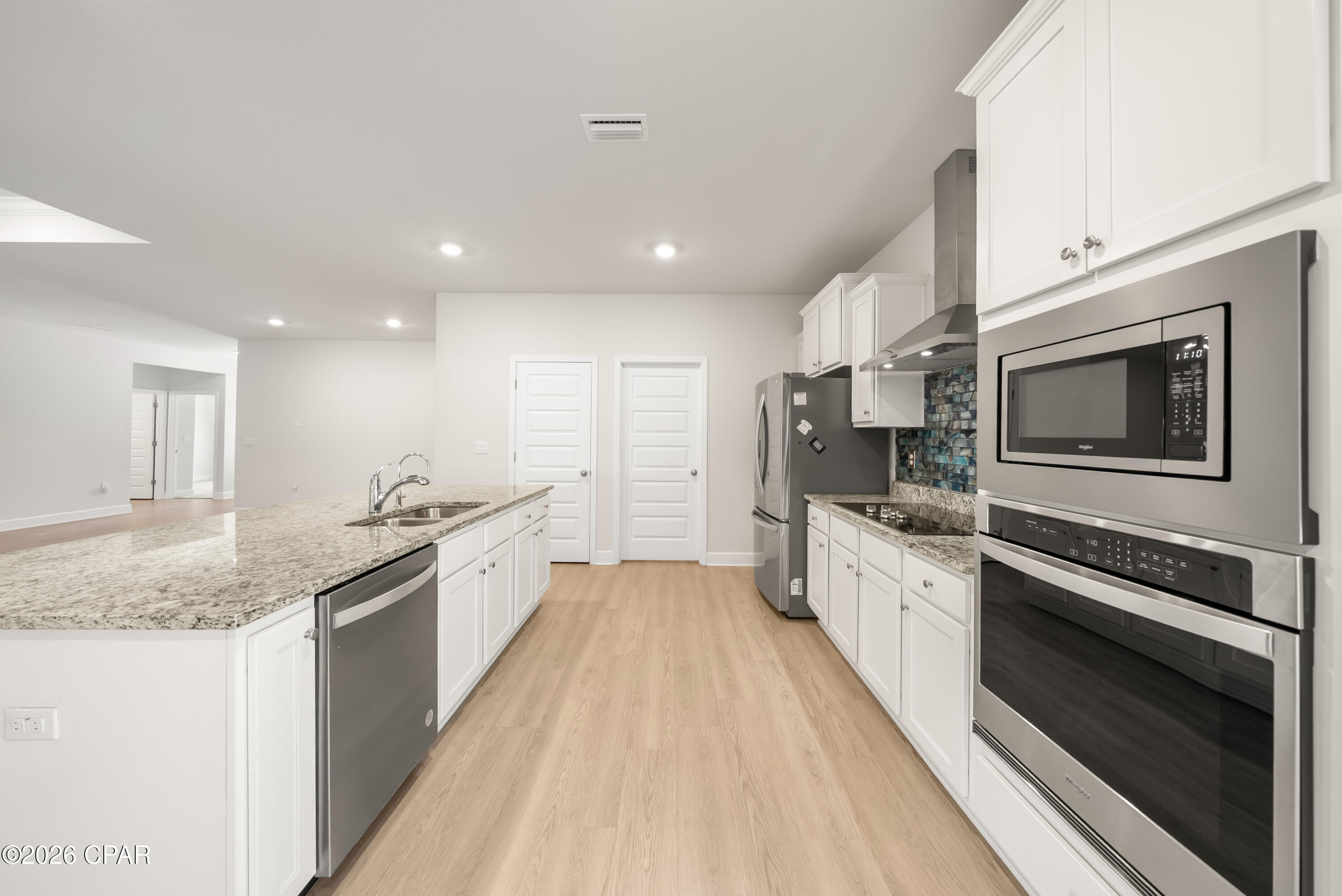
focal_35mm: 12
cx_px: 671
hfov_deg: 112.6
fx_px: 448
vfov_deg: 90.1
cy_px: 448
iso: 640
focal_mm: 12
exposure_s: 1/4
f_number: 7.1
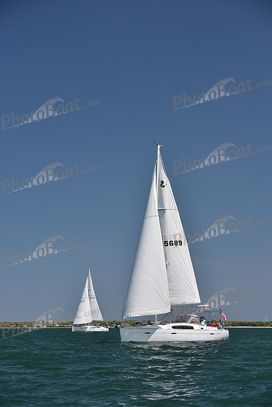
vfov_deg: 21.5
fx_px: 1076
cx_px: 136
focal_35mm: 95
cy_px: 204
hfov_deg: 14.4
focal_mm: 95
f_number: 7.1
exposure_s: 1/800
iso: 320
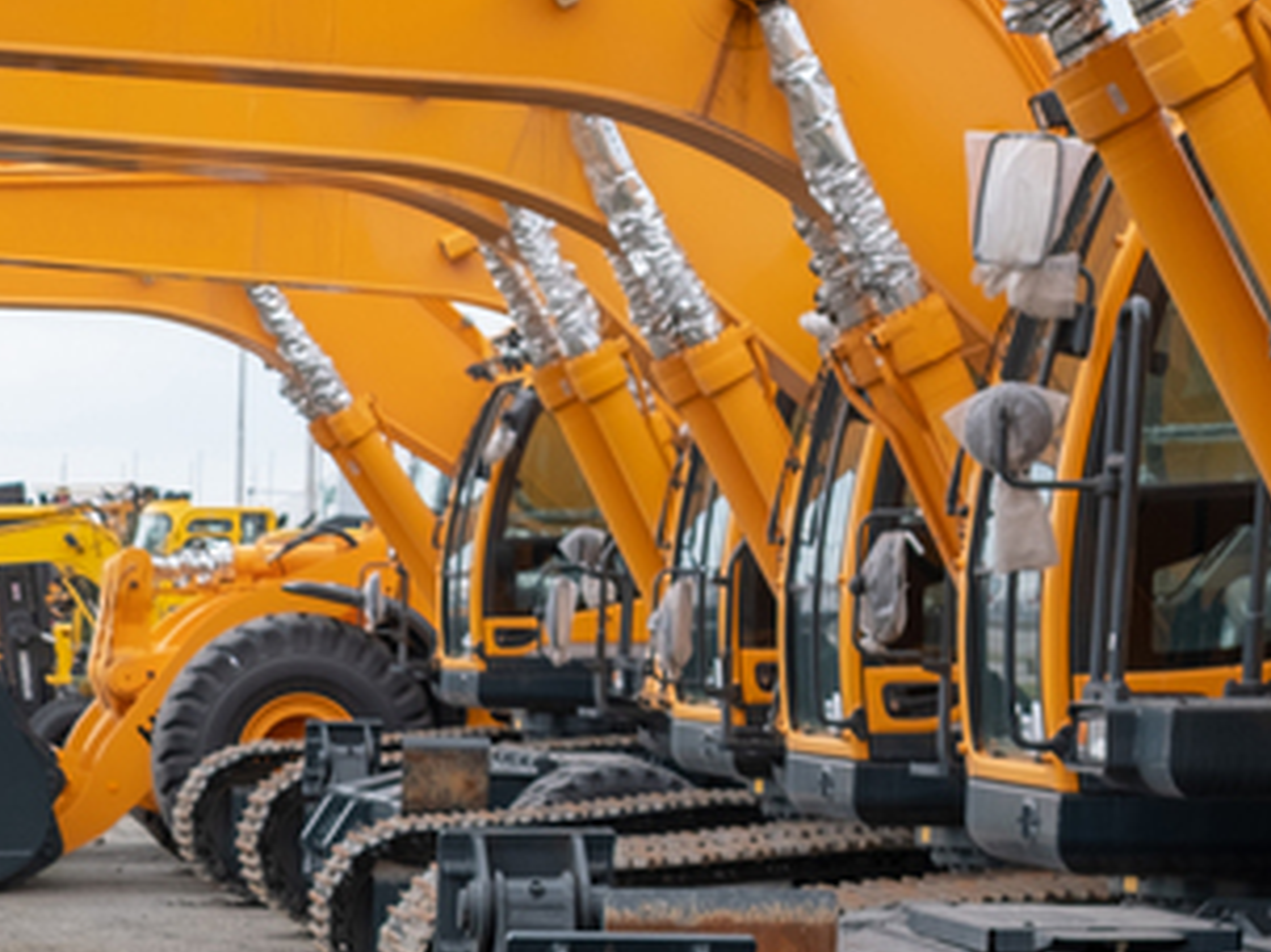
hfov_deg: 16.8
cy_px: 1365
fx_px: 4074
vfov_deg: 12.7
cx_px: -323
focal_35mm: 111
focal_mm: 23
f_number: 4.5
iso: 200
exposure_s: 1/200
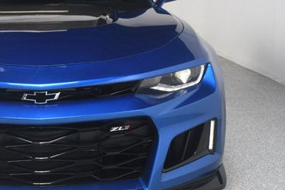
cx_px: 42
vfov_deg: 17.3
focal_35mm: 79
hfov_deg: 25.1
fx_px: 625
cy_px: 81
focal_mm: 30
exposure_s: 1/160
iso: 100
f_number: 7.1
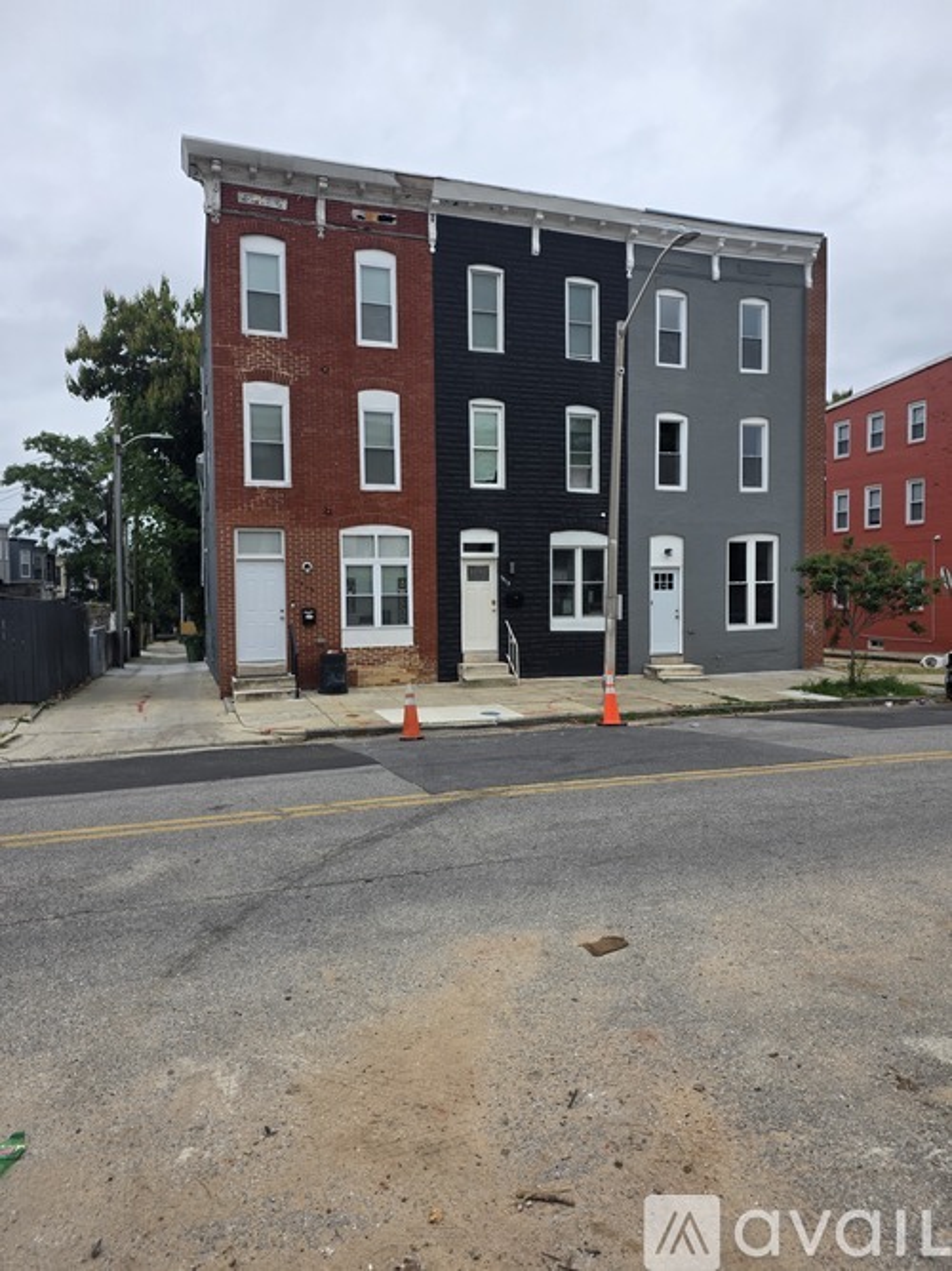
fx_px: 844
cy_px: 636
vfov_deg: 73.9
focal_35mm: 23
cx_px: 476
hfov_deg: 58.9
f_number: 1.7
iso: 80
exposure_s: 1/2082
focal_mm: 6.25
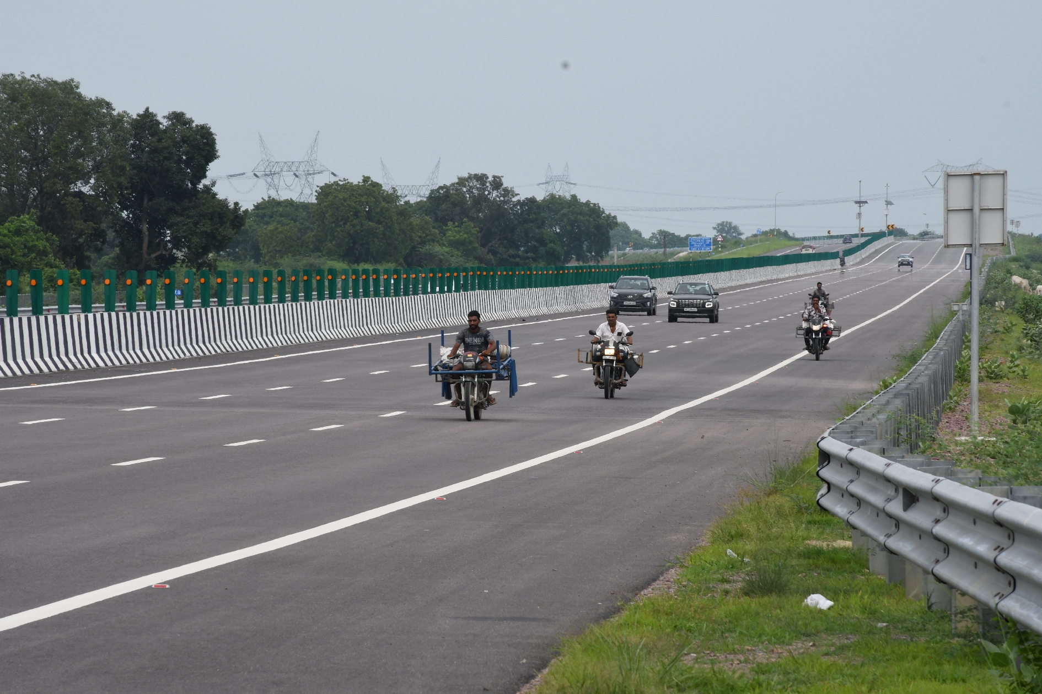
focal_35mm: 210
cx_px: 521
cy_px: 347
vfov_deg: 6.5
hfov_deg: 9.8
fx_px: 6078
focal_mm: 140
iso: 250
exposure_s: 1/200
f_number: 16
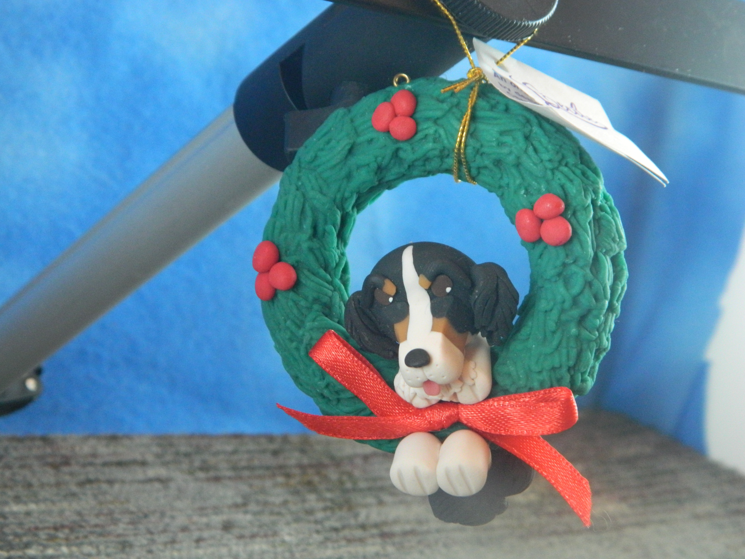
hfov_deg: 27.8
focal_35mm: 70
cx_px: 372
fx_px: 1507
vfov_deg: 21.0
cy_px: 280
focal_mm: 12.6
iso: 400
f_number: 4
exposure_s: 1/20
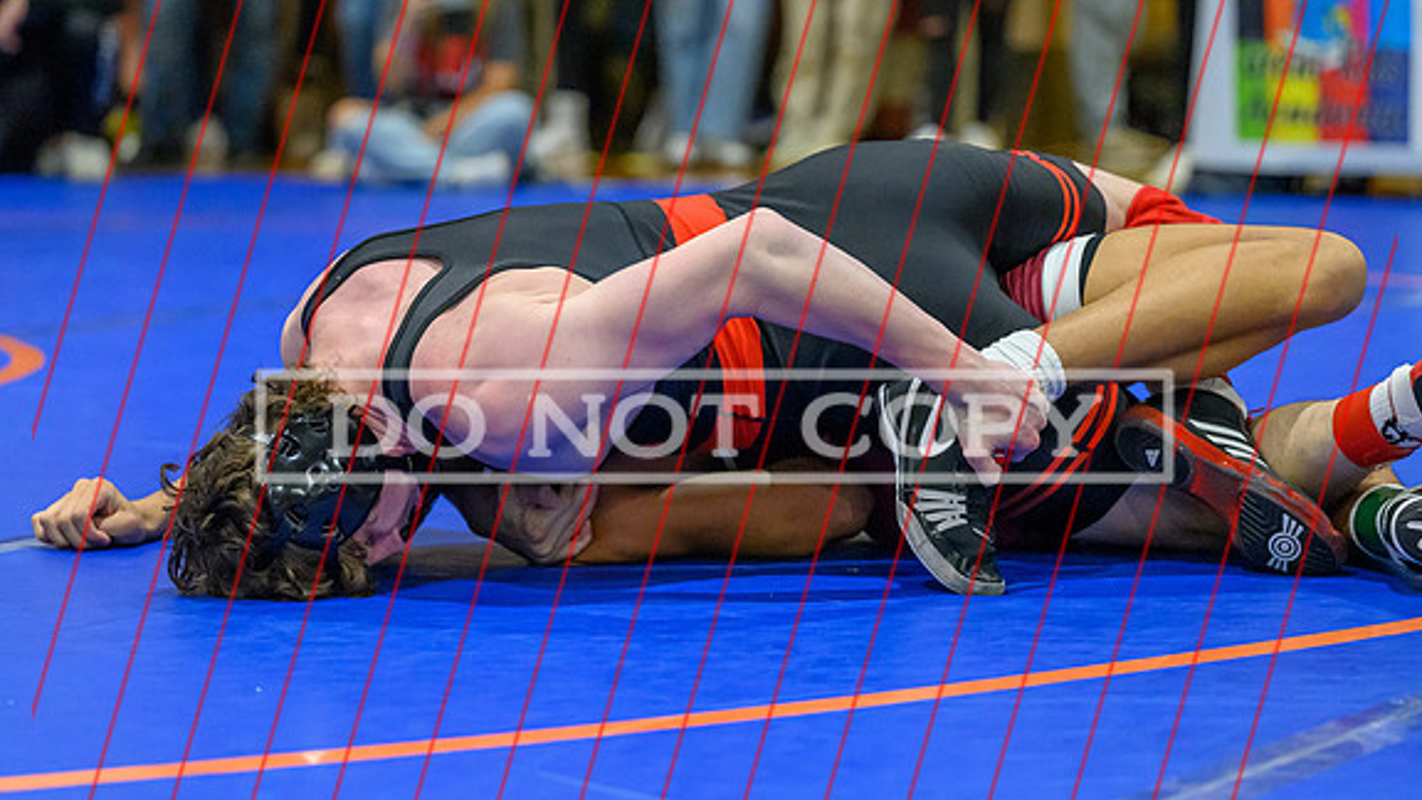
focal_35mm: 132
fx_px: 4977
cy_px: 405
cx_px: 637
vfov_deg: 9.2
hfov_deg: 16.3
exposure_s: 1/800
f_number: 2.8
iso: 8000
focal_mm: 102
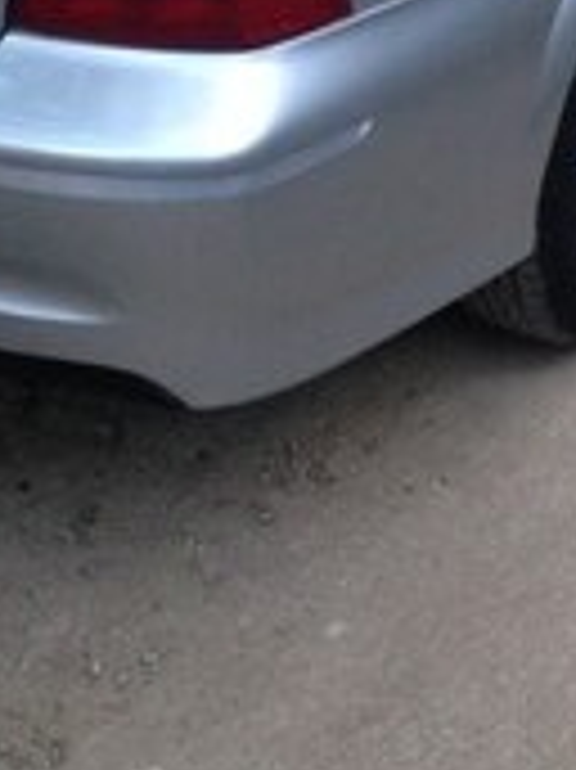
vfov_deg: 18.5
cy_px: -320
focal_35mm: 96
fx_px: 2133
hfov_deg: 15.3
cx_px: 428
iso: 125
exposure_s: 1/20
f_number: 2.4
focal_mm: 4.12
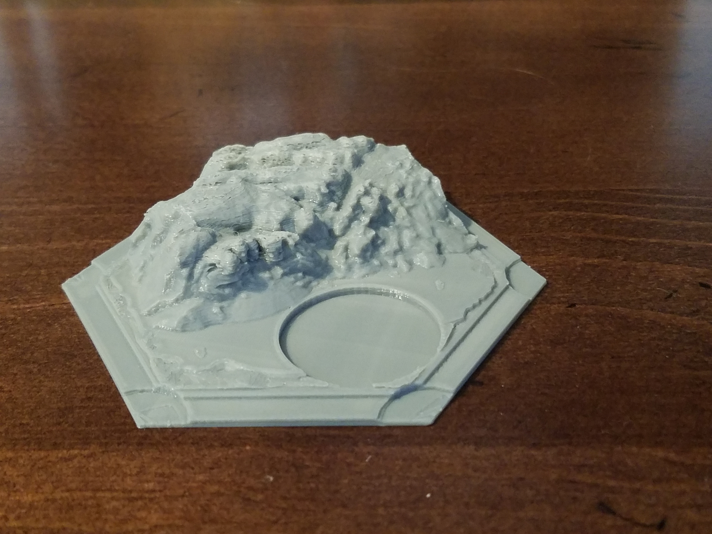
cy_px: 267
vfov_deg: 53.1
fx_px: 535
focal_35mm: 26
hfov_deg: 67.3
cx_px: 356
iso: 250
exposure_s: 1/10
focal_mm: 4.2
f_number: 1.7
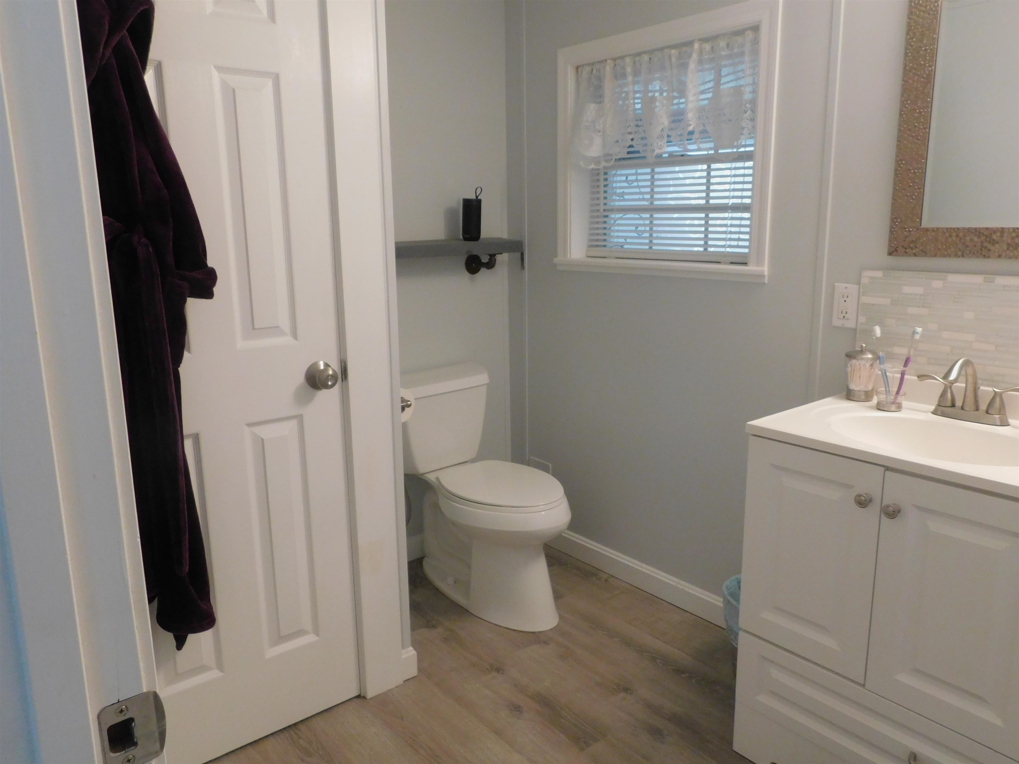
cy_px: 382
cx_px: 510
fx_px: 736
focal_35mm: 25
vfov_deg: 54.9
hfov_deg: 69.4
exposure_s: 1/30
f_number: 3.1
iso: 400
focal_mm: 4.5
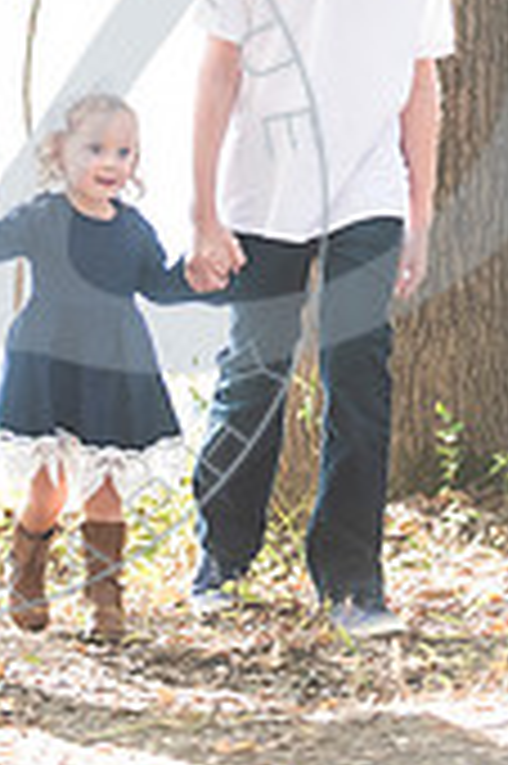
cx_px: 112
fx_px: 5726
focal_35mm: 270
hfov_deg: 5.1
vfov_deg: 7.6
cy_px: -135
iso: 400
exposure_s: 1/250
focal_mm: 102
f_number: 2.8
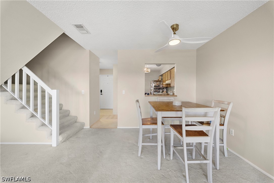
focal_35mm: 12
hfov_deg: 112.6
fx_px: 91
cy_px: 92
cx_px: 137
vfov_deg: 90.0
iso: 2000
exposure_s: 1/13
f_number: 11
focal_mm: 12
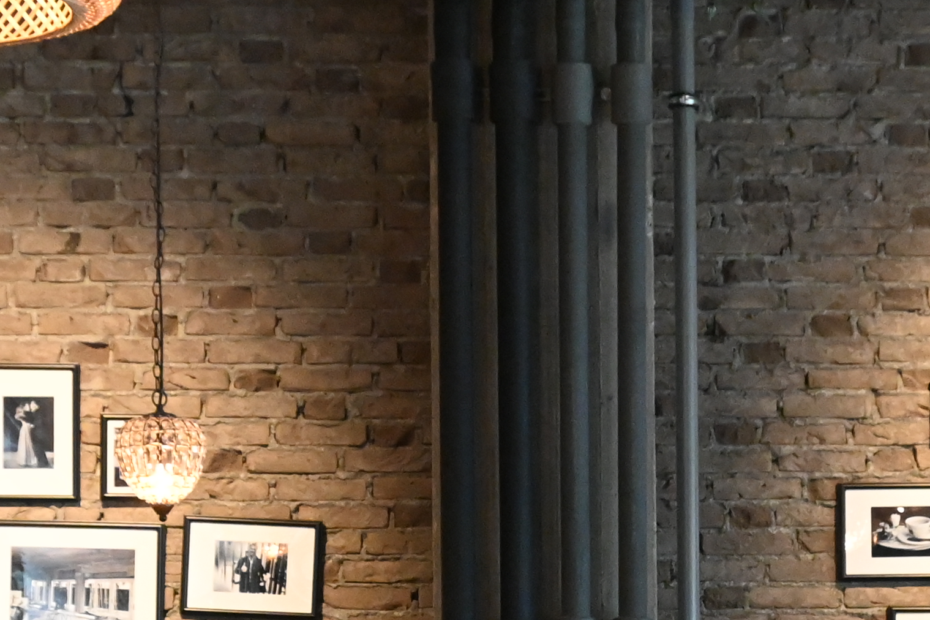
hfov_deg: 18.6
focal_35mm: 110
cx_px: 601
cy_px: 750
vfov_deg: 12.2
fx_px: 2841
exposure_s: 1/80
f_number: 3.8
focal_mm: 20
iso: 3200
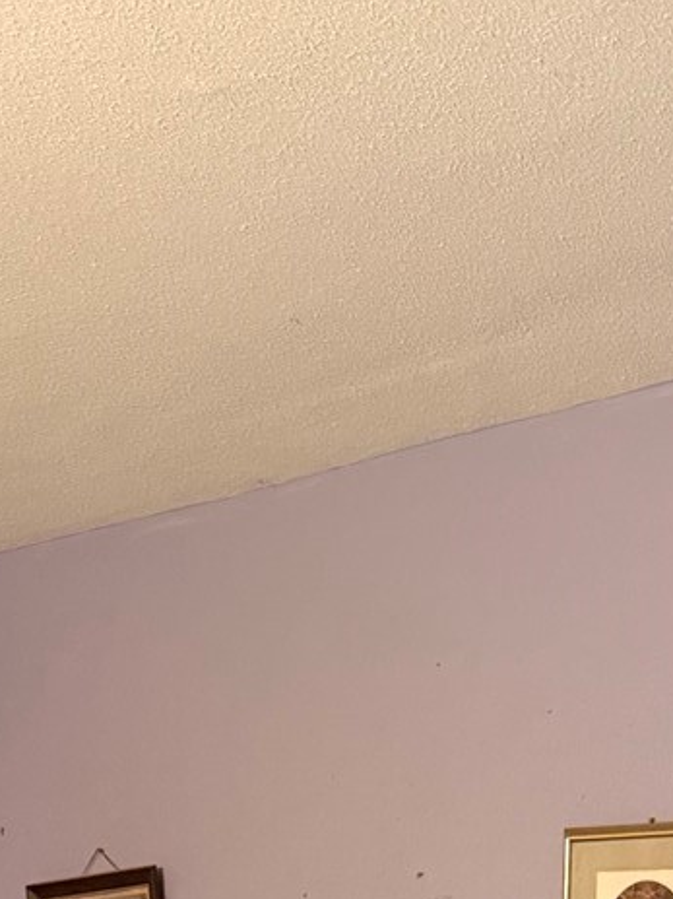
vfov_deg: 19.8
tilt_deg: -6.8
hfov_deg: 17.8
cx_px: 343
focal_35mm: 83
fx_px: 2153
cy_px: 1423
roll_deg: +0.1
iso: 640
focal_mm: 6.76
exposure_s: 1/40
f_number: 1.78
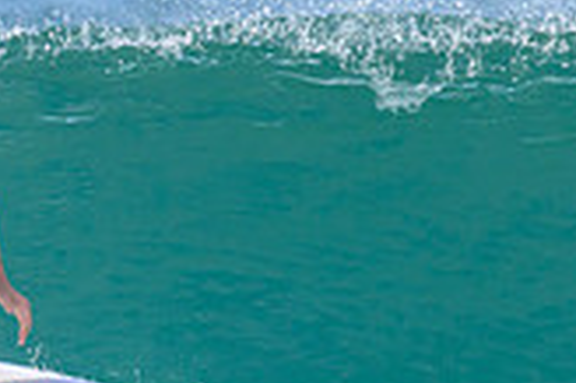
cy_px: 355
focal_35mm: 2364
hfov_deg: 0.9
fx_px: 37786
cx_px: 259
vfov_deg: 0.6
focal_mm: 550
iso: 1100
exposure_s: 1/2000
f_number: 11
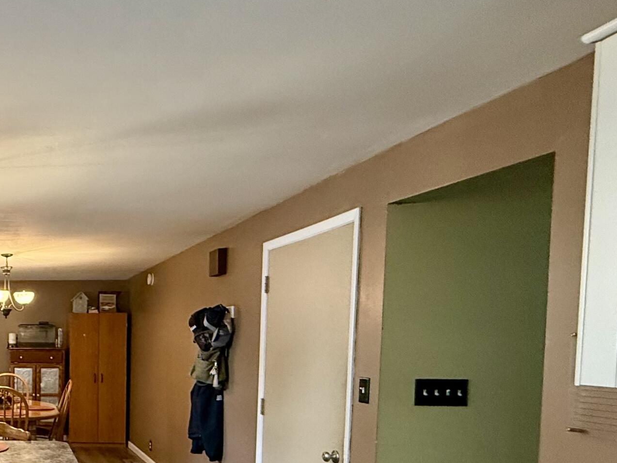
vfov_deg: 41.2
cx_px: -52
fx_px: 588
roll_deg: -0.8
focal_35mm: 33
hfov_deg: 43.6
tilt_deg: -3.3
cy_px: 369
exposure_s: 1/60
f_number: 2.2
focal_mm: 2.22
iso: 400
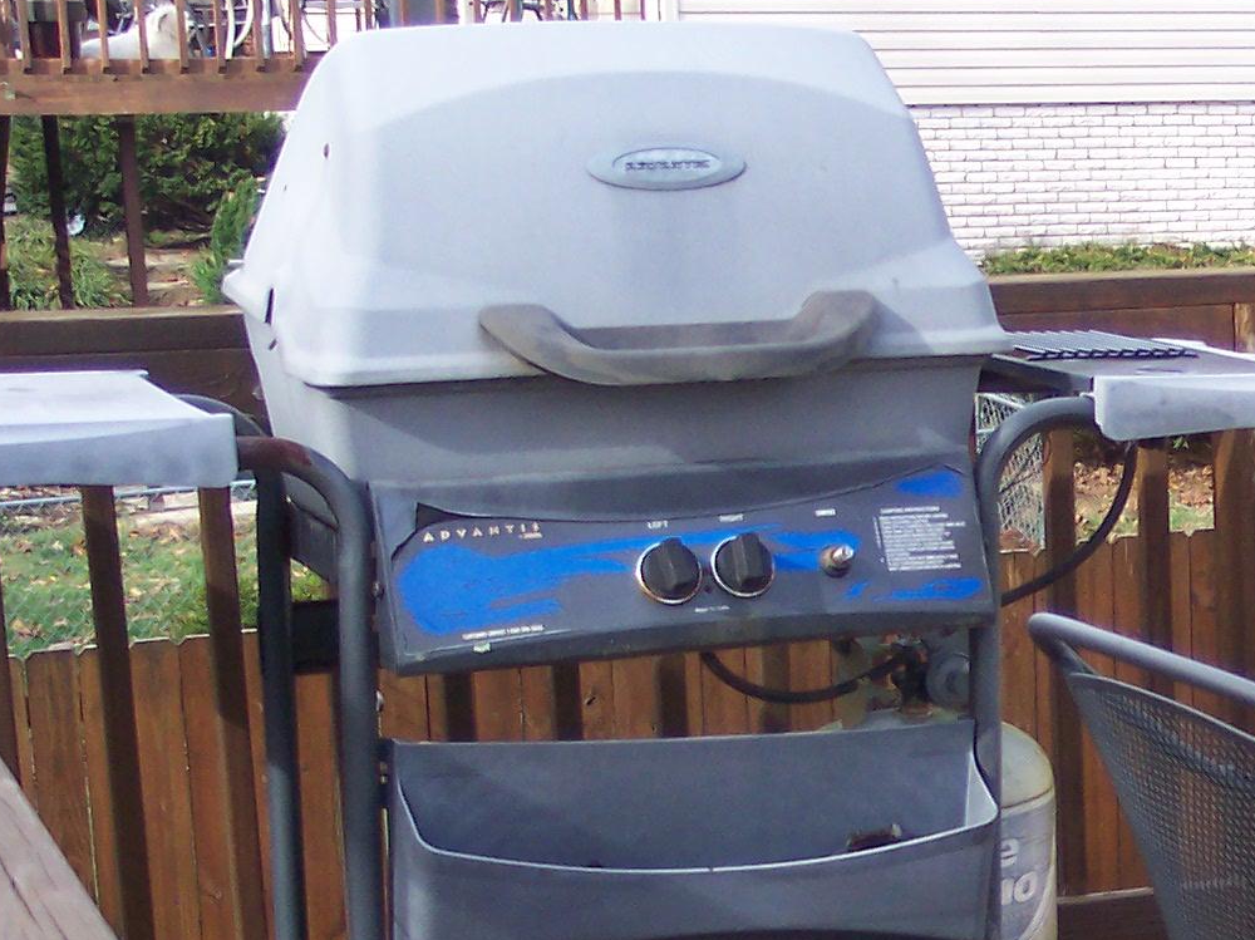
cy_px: 872
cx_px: 1588
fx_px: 3551
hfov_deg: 18.7
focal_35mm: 98
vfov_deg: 14.9
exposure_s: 1/350
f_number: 2.8
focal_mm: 8
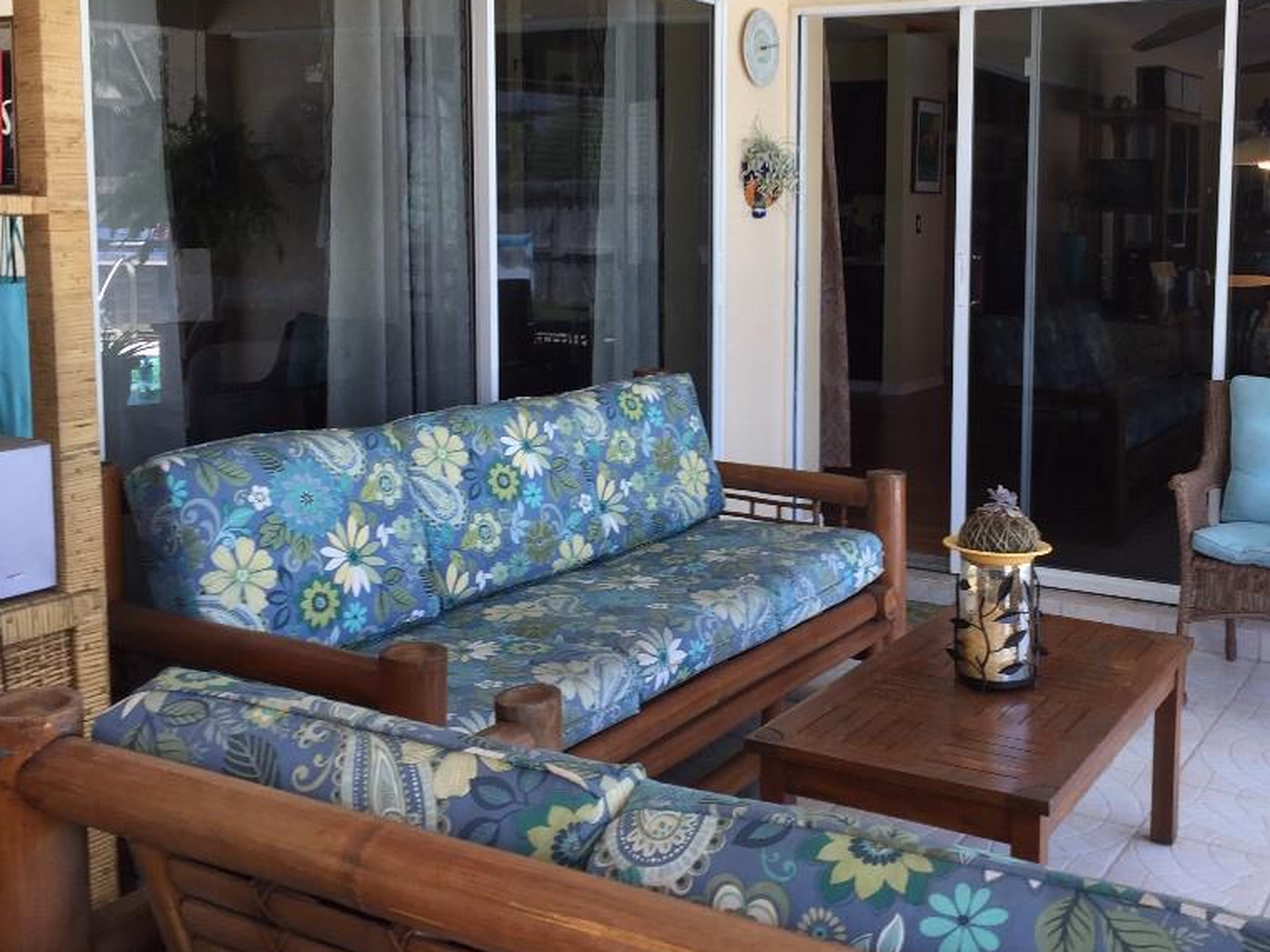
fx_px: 1431
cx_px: 794
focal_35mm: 39
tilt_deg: -7.6
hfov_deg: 47.4
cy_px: 357
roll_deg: -1.5
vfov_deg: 36.6
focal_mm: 4.15
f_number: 2.2
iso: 32
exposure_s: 1/60
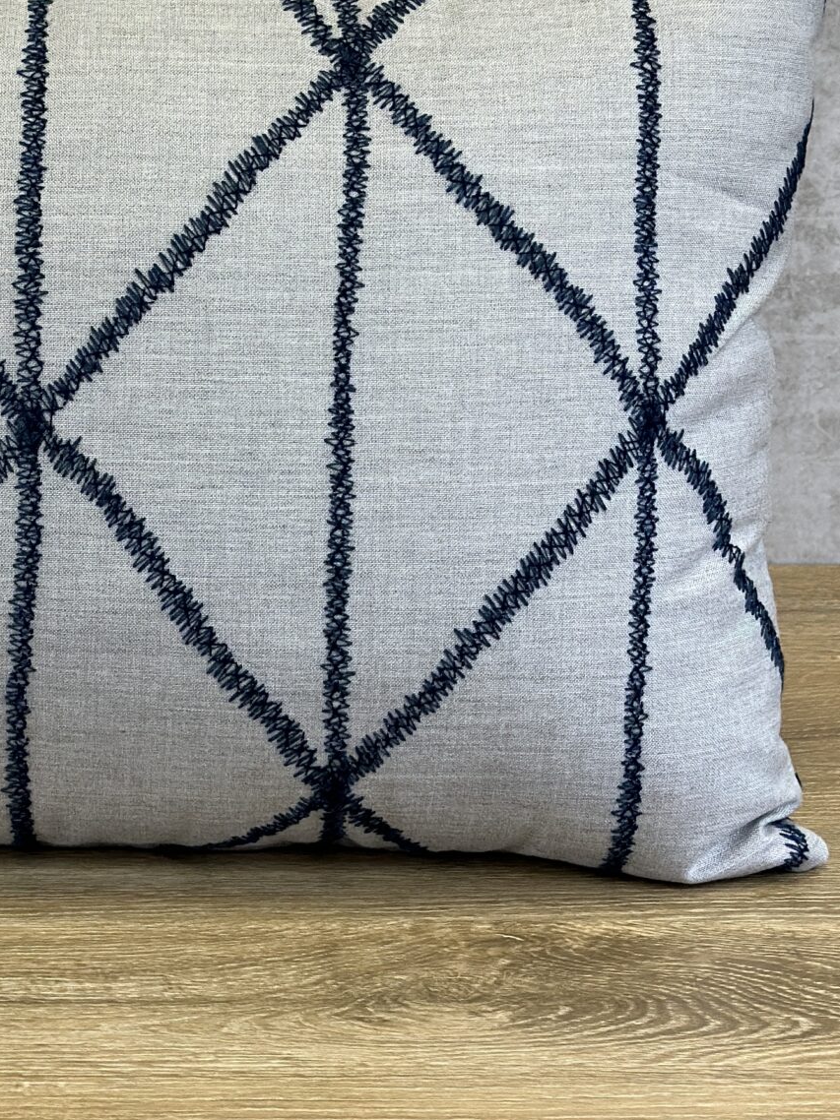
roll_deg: +0.7
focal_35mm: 108
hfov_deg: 13.5
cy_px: 362
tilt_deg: -15.4
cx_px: -51
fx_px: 3496
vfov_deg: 18.2
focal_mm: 6.86
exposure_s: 1/136
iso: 64
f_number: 1.78
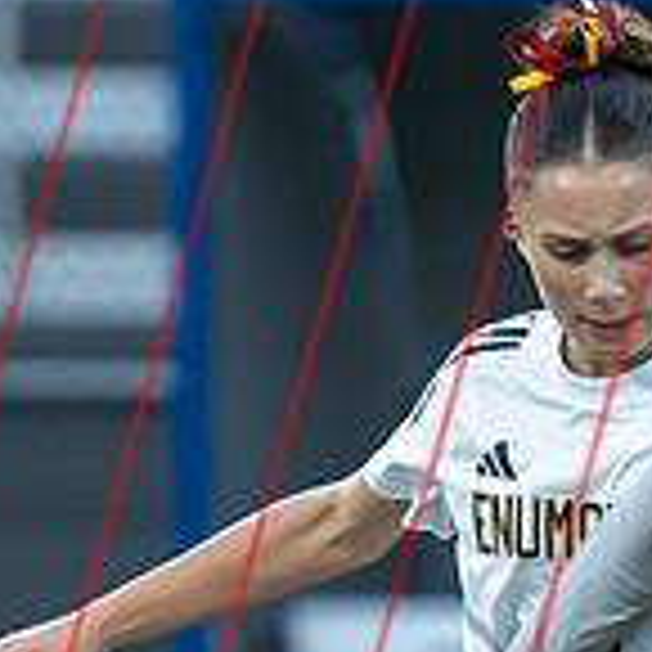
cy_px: 1300
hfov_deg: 1.0
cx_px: 714
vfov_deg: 1.0
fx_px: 36035
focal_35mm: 1691
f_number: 4
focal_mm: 240
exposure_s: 1/1600
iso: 6400
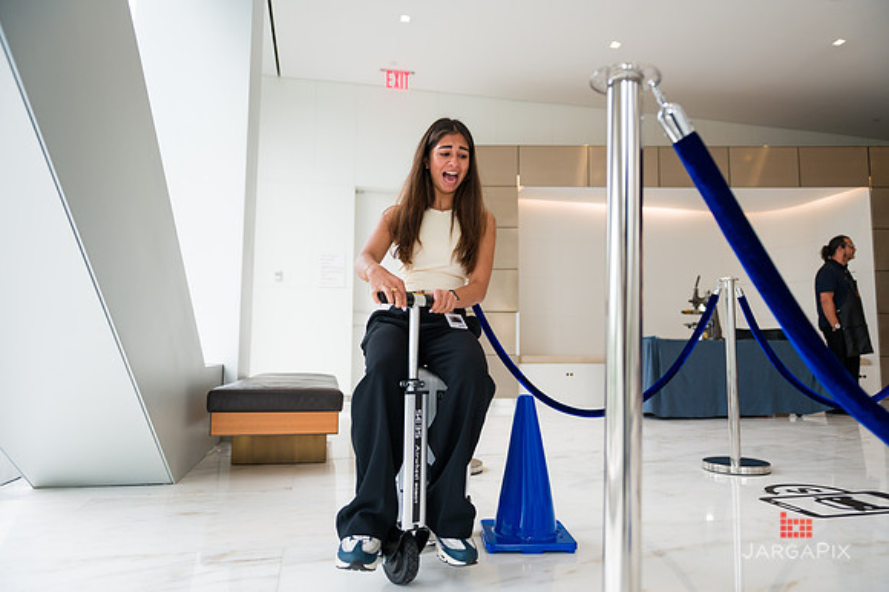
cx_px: 444
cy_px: 296
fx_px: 592
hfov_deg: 73.8
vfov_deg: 53.1
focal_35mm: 24
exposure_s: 1/500
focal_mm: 24
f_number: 3.2
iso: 400
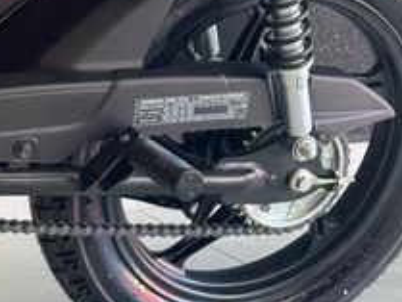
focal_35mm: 108
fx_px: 1255
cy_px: -27
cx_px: 246
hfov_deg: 18.2
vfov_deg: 13.5
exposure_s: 1/60
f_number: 1.78
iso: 125
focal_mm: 6.76
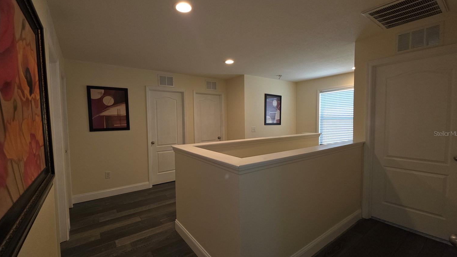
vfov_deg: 70.5
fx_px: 182
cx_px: 220
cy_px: 133
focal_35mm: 15
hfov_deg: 103.0
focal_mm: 2.2
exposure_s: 1/60
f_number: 1.9
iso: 50
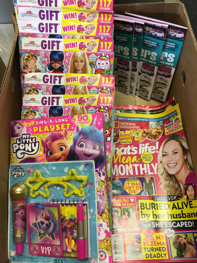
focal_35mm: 29
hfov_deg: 48.2
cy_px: 132
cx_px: 98
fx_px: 220
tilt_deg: -59.8
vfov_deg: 61.7
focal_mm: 4.15
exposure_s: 1/33
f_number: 2.2
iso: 40
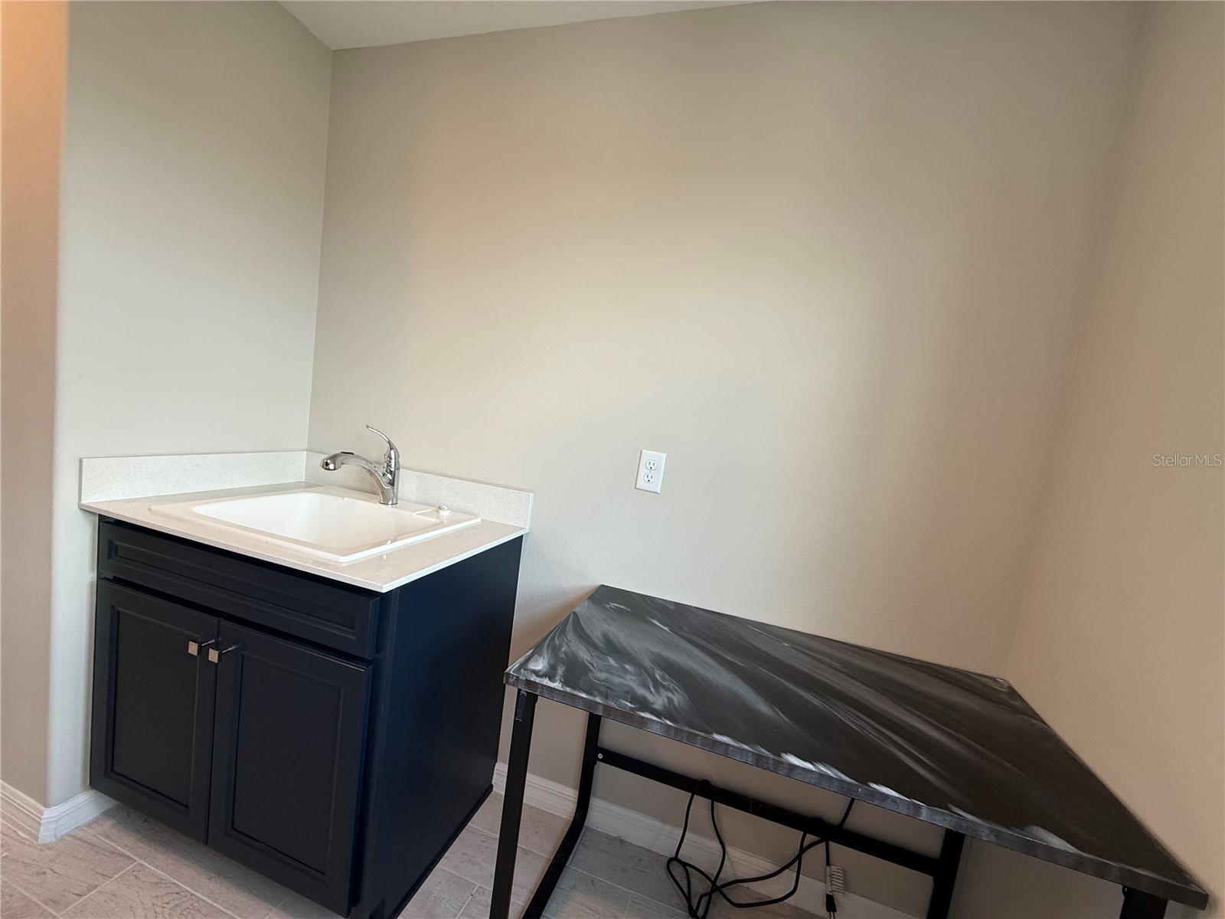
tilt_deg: -5.3
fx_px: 495
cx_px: 612
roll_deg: -7.1
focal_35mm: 14
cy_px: 460
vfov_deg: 85.7
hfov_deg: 102.1
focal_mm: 2.22
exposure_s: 1/120
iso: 100
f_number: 2.2
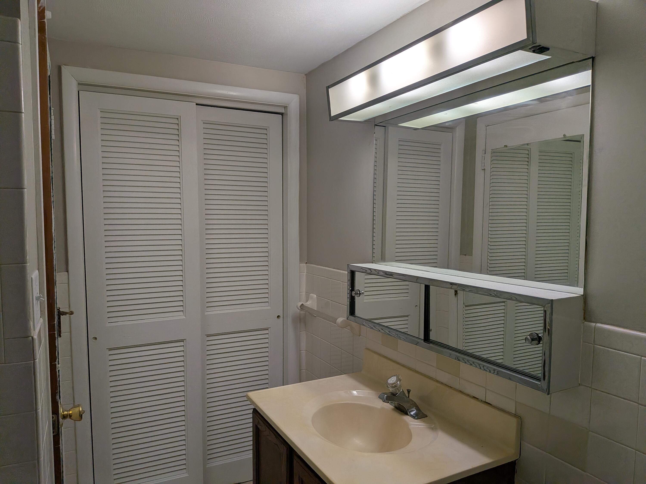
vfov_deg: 56.8
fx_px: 448
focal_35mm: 24
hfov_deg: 71.6
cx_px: 323
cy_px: 242
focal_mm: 4.53
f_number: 1.7
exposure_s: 1/158
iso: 34
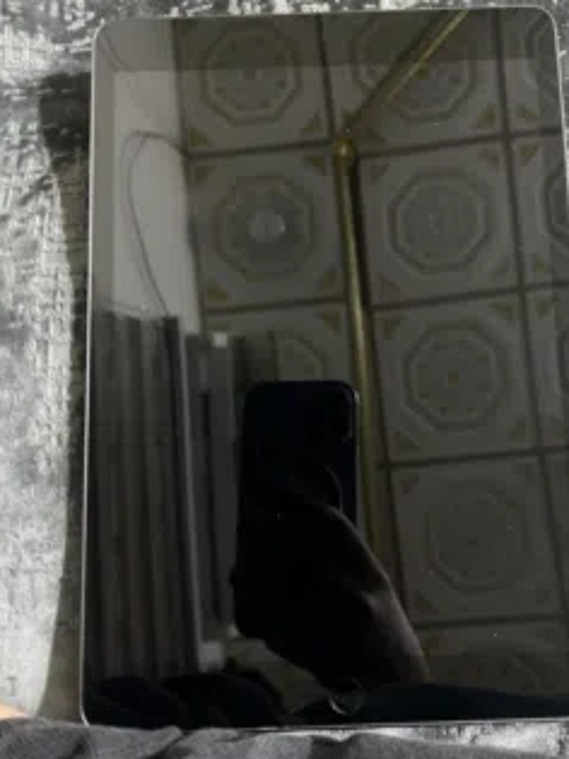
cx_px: 338
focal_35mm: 33
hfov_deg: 42.7
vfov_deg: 55.0
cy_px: 311
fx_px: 724
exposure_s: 1/30
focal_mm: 5.7
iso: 640
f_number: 1.5
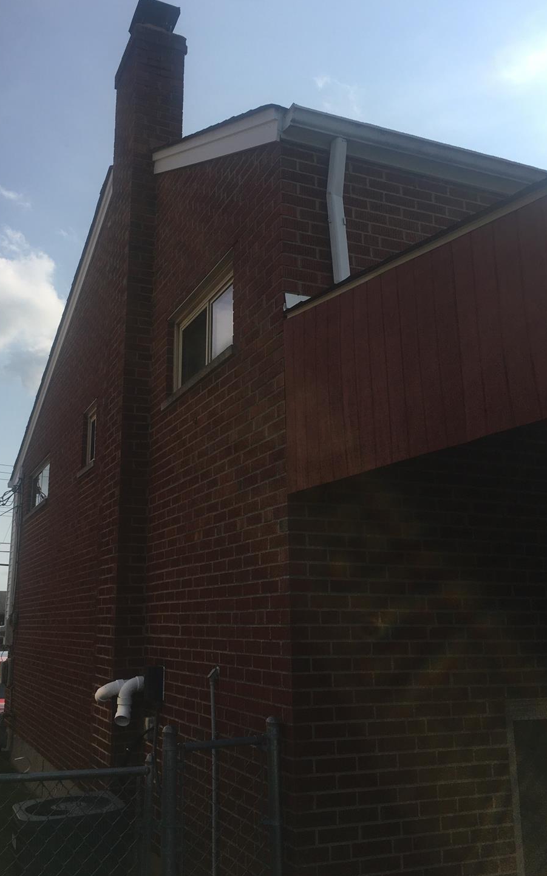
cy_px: 434
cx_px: 216
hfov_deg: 39.3
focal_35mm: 32
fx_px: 763
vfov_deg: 59.6
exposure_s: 1/2024
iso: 25
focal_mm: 4.15
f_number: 2.2
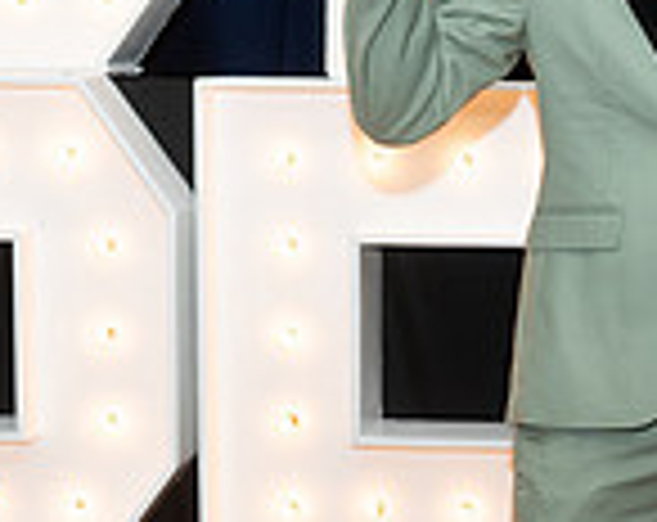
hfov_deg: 13.7
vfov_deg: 11.6
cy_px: 307
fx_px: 2579
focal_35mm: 133
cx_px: 970
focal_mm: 28
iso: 400
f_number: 3.5
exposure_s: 1/125
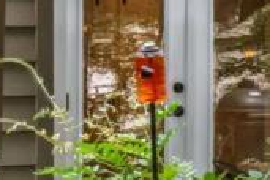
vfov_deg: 7.0
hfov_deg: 9.6
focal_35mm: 197
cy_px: 137
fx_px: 1477
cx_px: 573
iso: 100
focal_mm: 10.26
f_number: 11
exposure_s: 1/10
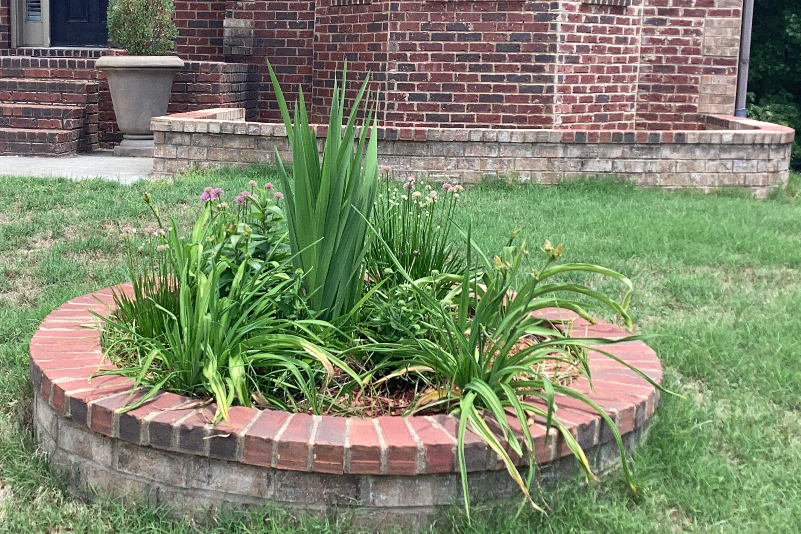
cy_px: 219
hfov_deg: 40.5
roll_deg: -1.6
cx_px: 256
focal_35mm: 48
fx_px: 1068
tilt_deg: -9.2
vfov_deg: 28.0
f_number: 2.4
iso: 25
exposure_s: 1/255
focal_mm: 3.3
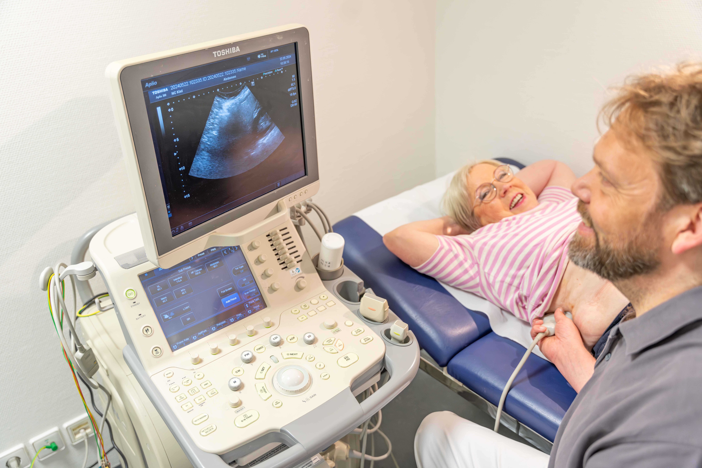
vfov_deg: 42.3
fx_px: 604
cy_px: 234
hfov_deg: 60.3
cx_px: 351
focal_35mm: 31
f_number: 2.8
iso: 1000
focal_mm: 31
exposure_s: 1/200
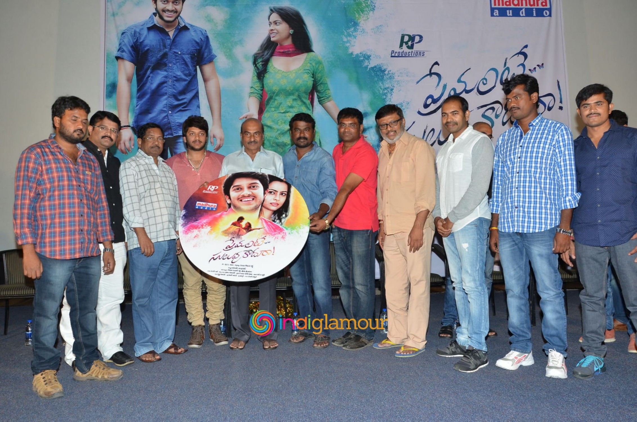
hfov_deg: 67.5
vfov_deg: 47.7
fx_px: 477
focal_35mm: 27
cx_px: 318
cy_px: 211
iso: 800
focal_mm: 18
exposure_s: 1/125
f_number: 5.6
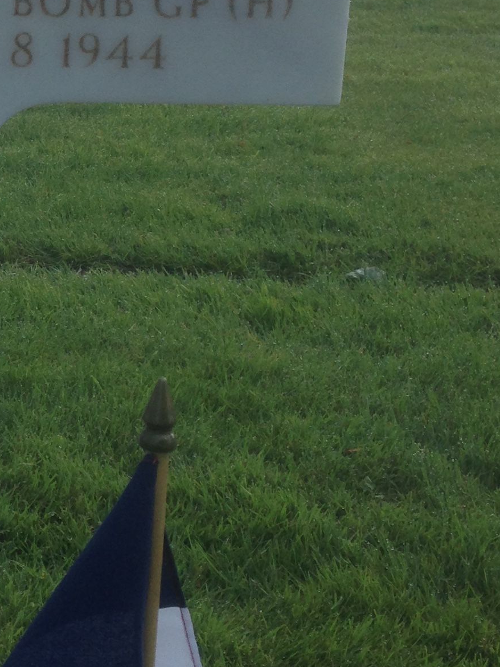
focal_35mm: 92
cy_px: 238
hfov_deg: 15.4
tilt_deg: -14.8
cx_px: -129
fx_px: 1772
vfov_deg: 21.3
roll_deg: -0.4
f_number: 2.4
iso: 50
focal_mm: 4.12
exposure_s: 1/763
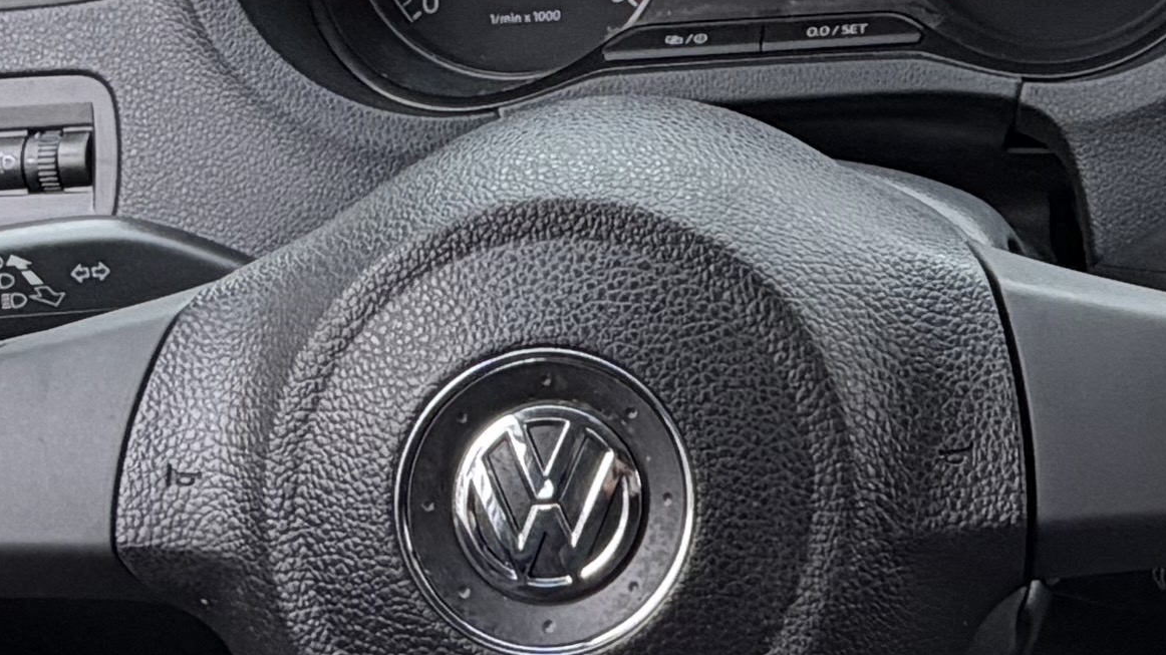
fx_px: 2318
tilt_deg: -22.4
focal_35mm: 75
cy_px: 68
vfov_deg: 15.9
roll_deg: +3.6
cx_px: 1026
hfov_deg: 27.3
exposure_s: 1/121
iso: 64
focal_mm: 2.22
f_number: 2.2
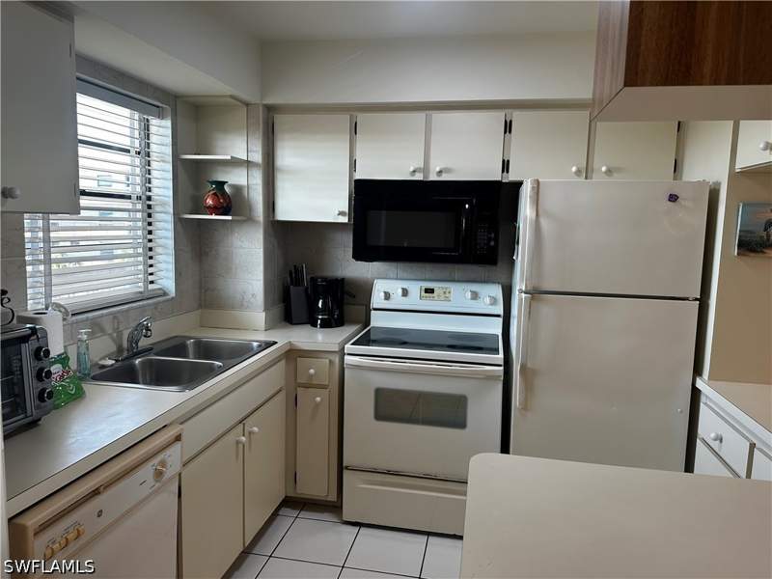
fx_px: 535
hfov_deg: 71.6
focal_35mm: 24
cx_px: 386
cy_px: 290
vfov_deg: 56.8
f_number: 1.78
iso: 100
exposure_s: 1/139
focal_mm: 6.86
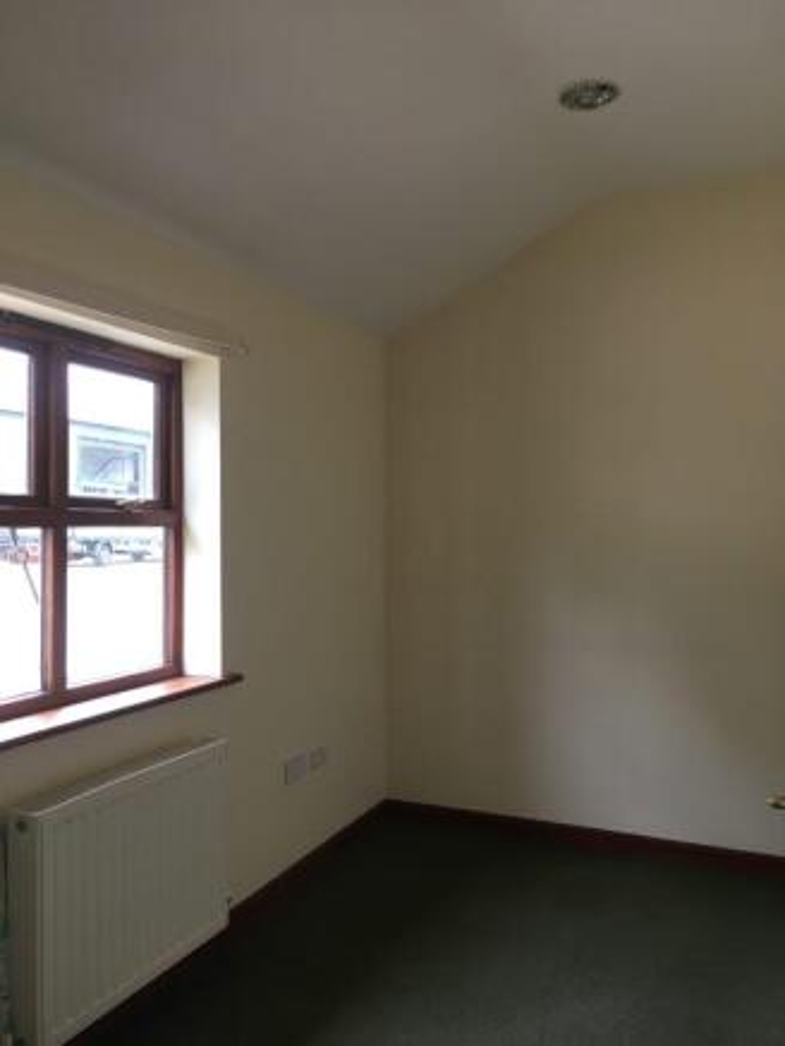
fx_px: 876
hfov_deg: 48.2
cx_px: 392
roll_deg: -0.5
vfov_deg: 61.6
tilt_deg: -2.5
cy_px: 523
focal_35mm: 29
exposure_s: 1/33
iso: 80
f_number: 2.2
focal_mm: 4.15
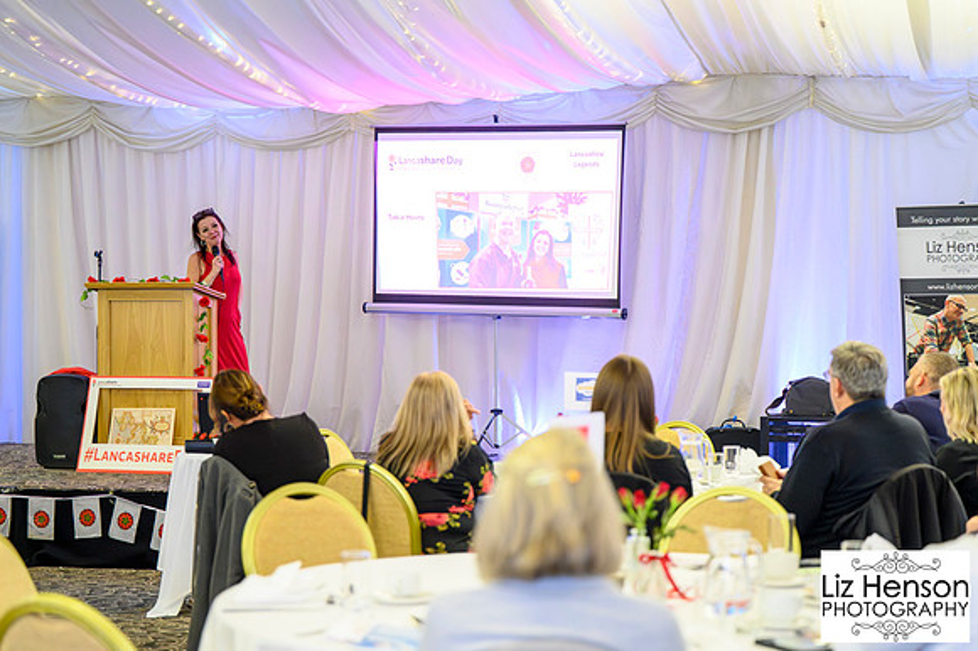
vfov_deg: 18.7
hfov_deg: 27.8
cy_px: 326
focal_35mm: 73
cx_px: 489
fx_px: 1976
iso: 12800
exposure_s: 1/200
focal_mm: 70
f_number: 2.8
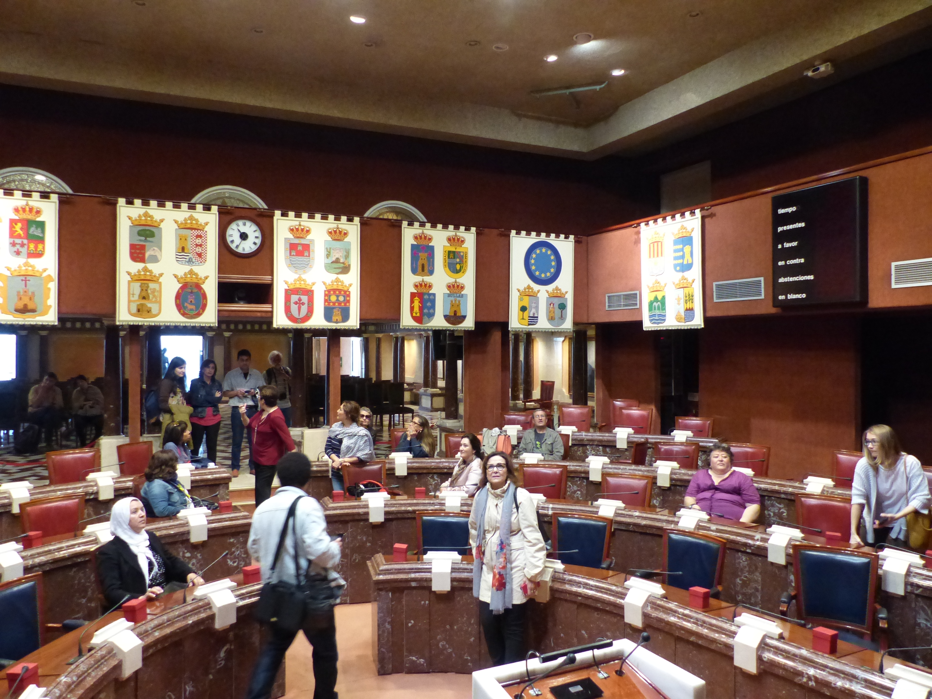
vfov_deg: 54.9
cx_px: 466
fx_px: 673
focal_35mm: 25
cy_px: 350
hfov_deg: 69.4
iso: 800
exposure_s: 1/40
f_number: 2.8
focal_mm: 4.5
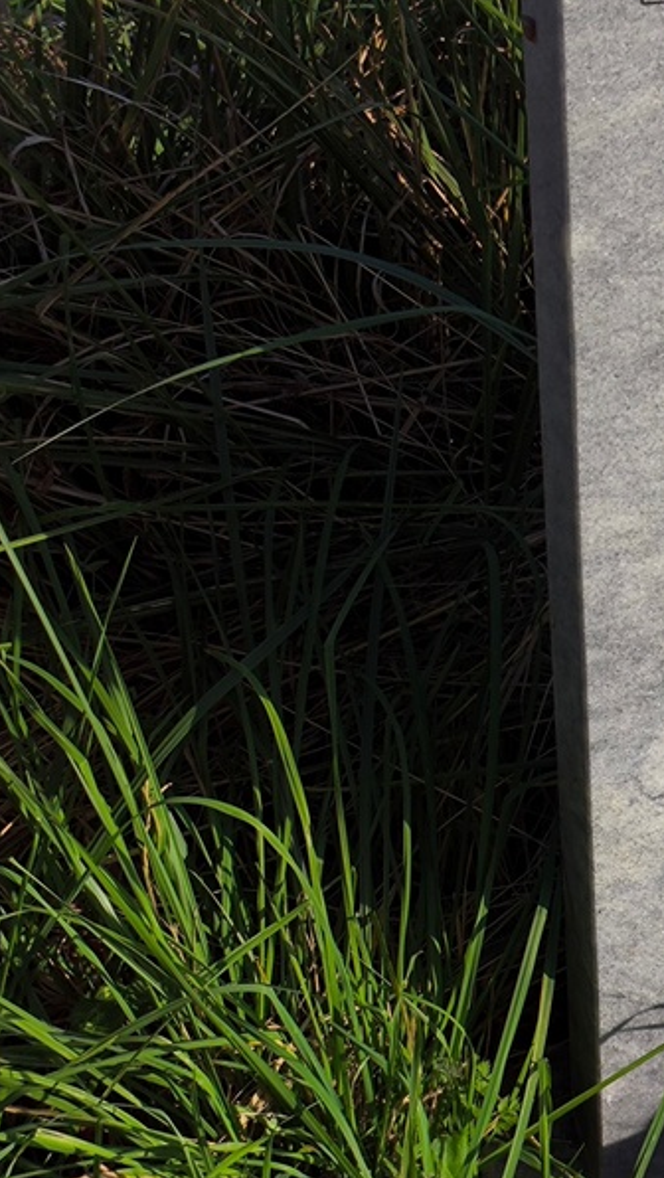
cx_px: 756
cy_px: 591
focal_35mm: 73
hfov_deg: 16.0
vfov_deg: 29.0
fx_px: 2281
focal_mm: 4.71
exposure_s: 1/2317
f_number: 1.7
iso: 50
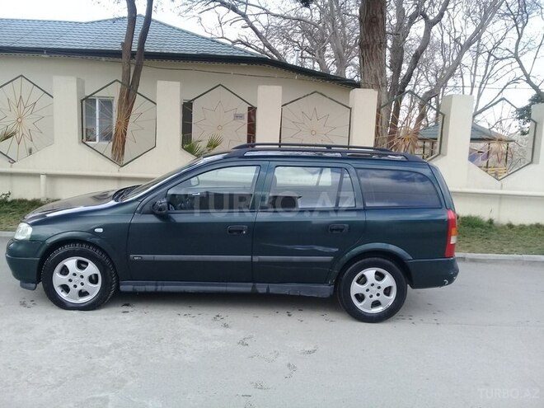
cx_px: 272
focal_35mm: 31
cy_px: 204
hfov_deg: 58.4
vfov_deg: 45.4
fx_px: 487
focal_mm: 3.3
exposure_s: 1/280
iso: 50
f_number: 2.2
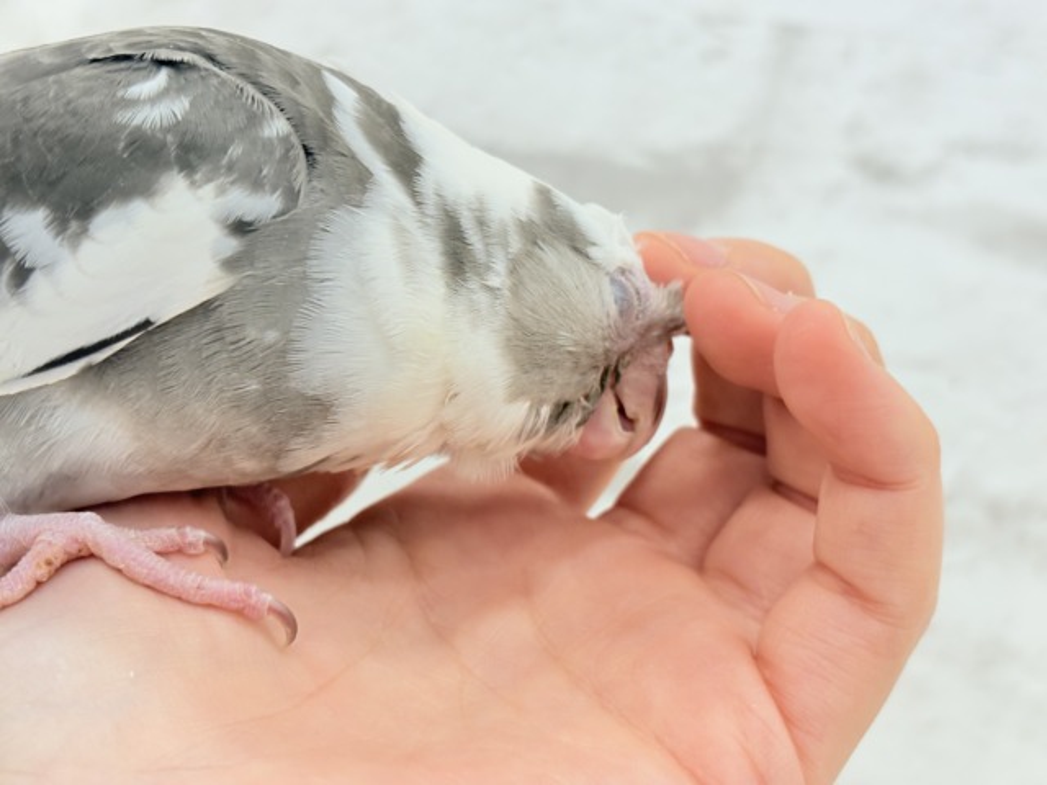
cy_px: 392
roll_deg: -9.1
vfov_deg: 28.0
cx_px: 524
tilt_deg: +1.8
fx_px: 1573
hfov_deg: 36.8
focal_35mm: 52
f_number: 1.6
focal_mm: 5.96
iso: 100
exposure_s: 1/100
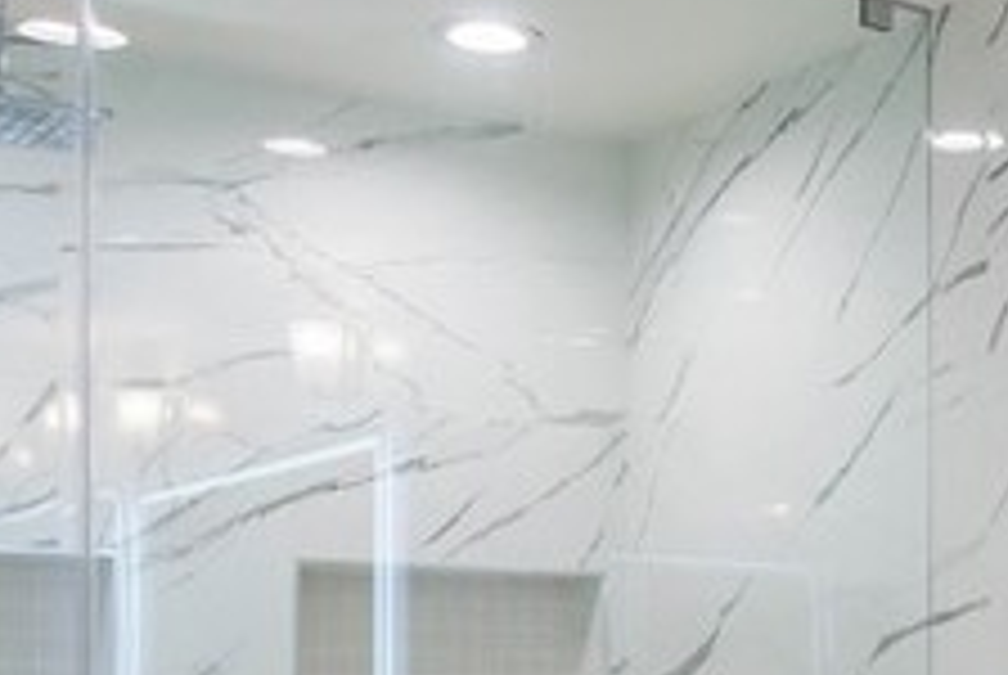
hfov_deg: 25.9
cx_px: 1058
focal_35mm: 73
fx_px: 2047
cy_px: 673
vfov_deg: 18.3
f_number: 6.3
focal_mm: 16
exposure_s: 1/80
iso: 400
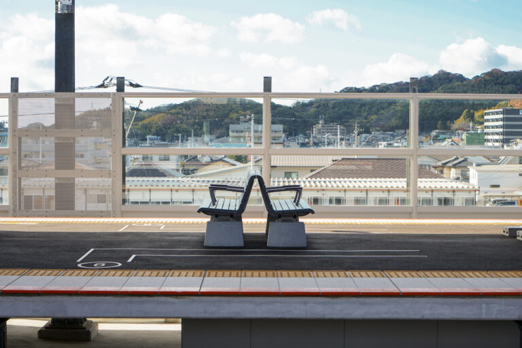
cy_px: 174
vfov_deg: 19.5
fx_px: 1015
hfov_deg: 28.8
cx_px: 261
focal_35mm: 70
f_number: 8
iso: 100
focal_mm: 70
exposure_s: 1/160
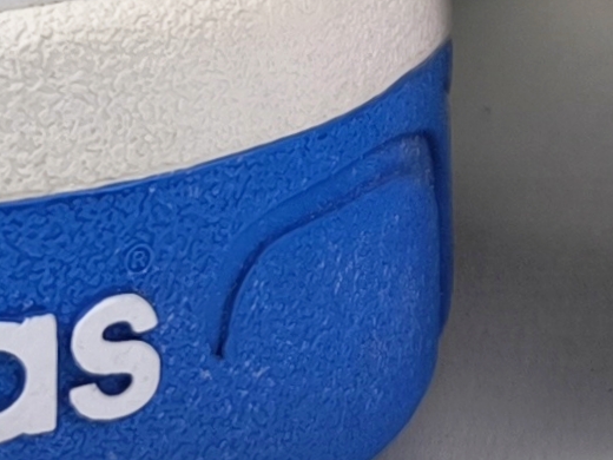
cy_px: -522
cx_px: 638
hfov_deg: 13.3
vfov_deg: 9.4
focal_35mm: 146
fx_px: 2585
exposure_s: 1/100
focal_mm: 6.92
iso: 50
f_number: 1.9
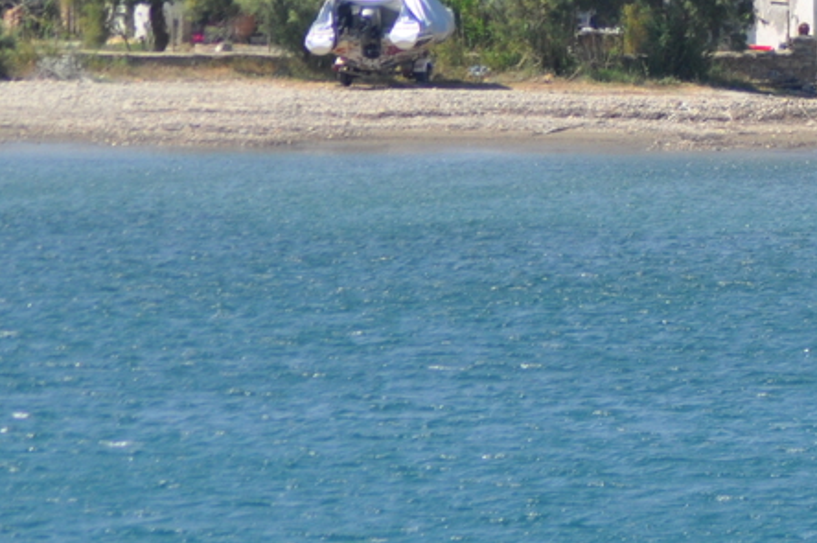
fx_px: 19586
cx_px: 1029
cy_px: 6
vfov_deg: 1.6
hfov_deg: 2.4
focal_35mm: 864
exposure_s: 1/2000
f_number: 5.6
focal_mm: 200
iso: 400
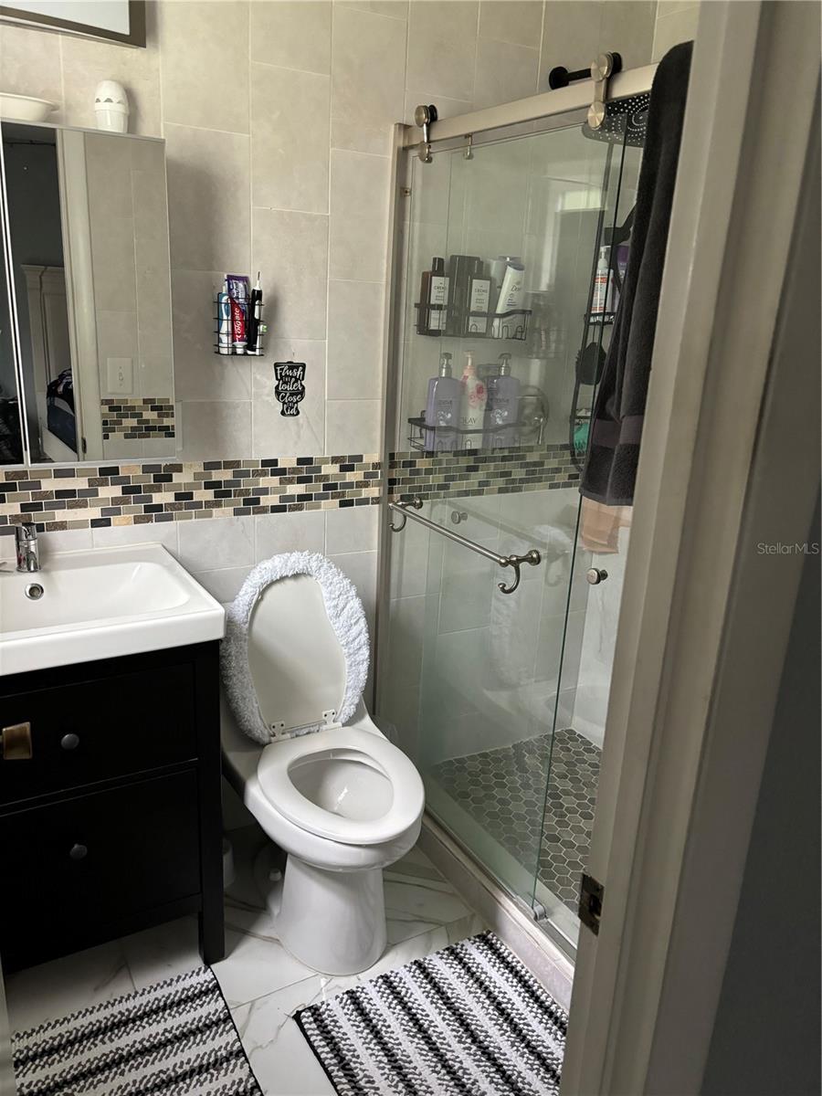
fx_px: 823
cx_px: 411
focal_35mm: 26
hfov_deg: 53.1
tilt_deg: -16.7
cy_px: 548
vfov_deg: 67.3
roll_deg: -2.1
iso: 500
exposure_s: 1/40
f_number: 1.6
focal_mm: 5.96
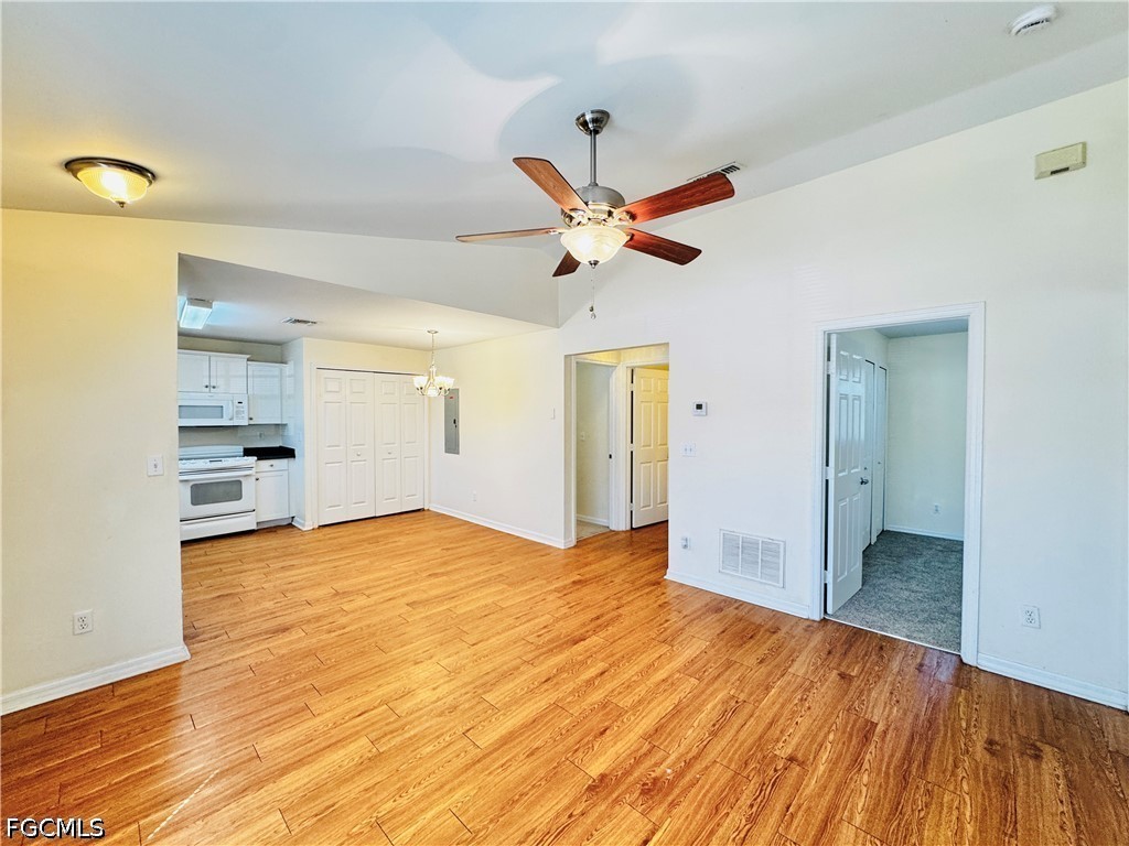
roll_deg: -0.5
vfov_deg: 85.7
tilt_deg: -2.7
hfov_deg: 102.1
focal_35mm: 14
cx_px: 564
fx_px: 457
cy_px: 423
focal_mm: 2.22
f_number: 2.2
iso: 200
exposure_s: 1/120
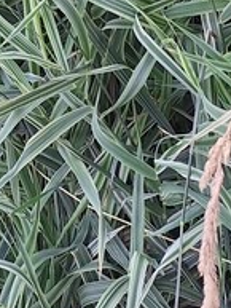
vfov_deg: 12.0
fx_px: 1084
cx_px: -5
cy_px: -493
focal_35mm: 122
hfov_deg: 12.0
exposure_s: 1/289
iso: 40
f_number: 1.8
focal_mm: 5.54
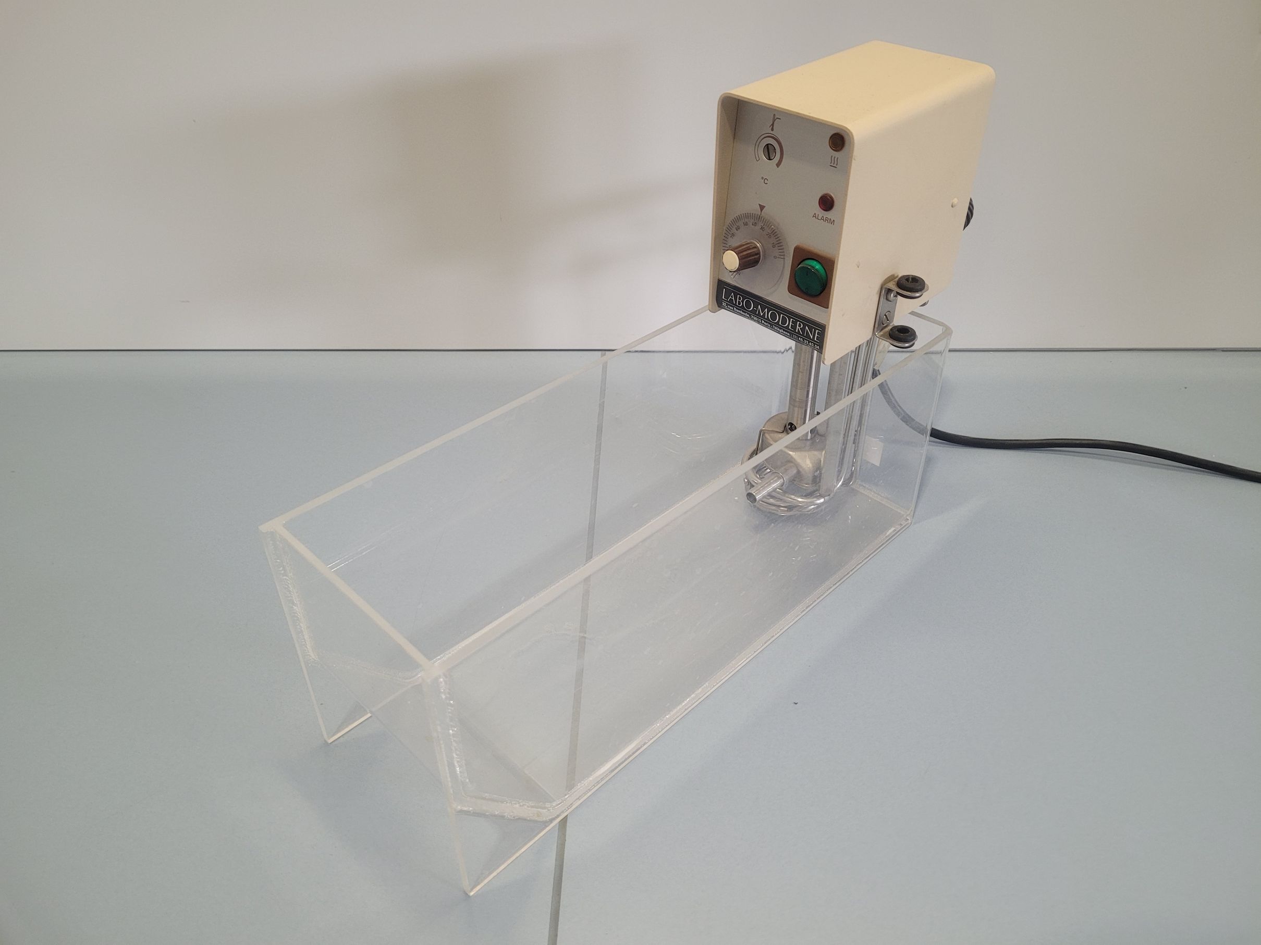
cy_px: 472
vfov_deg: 53.1
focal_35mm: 26
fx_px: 947
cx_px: 630
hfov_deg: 67.3
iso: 200
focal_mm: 5.4
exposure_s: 1/100
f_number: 1.8
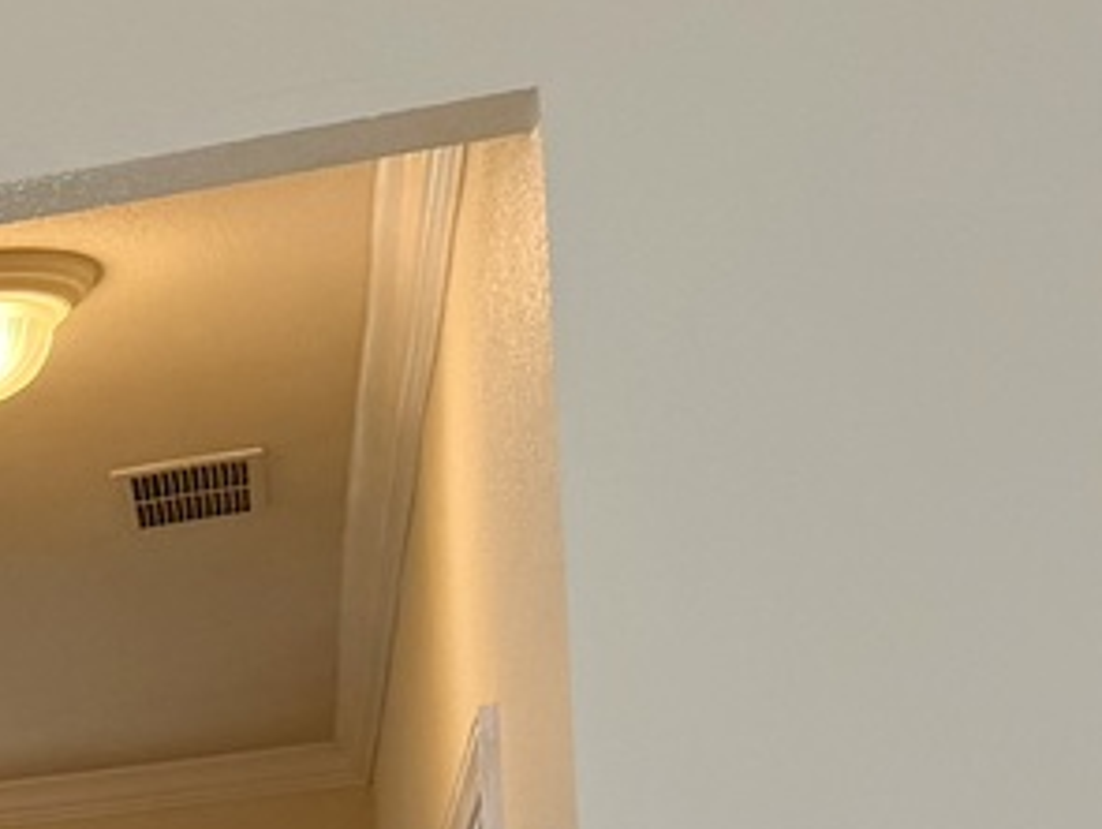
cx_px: -1502
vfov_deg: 11.7
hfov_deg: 13.0
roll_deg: +3.3
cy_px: 1527
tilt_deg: -1.0
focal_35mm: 117
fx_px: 3729
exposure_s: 1/120
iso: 80
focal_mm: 6.76
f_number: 1.78
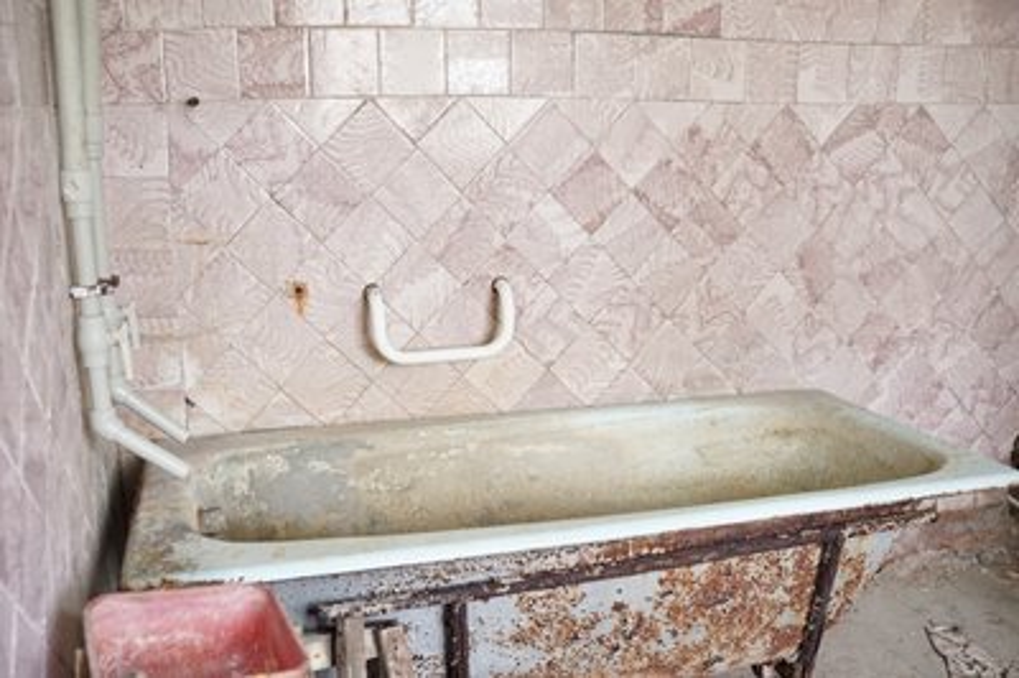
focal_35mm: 35
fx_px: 990
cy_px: 339
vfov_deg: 37.8
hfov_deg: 54.5
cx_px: 510
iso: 5000
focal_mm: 35
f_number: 2.8
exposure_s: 1/200
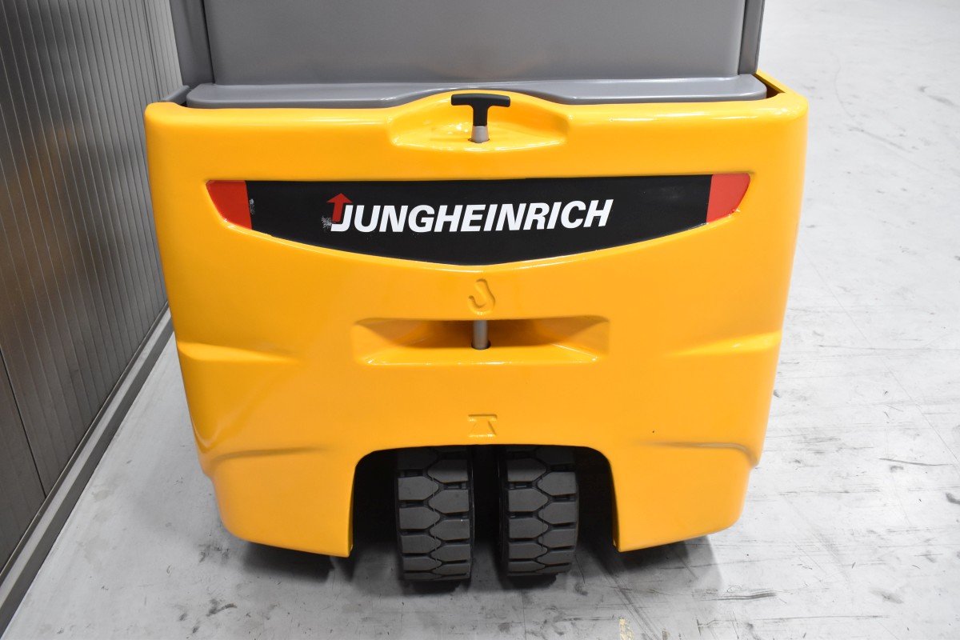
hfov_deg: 57.2
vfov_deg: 40.0
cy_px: 320
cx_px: 480
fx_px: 880
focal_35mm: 33
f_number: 5
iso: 1600
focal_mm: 22
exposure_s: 1/30
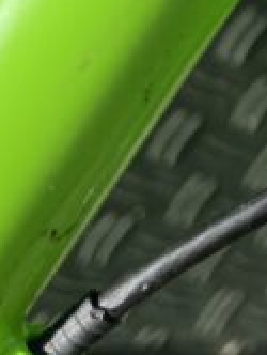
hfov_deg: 17.2
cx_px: 436
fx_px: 769
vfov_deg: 24.6
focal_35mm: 75
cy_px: -11
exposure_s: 1/2024
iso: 50
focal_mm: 5.1
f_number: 1.6
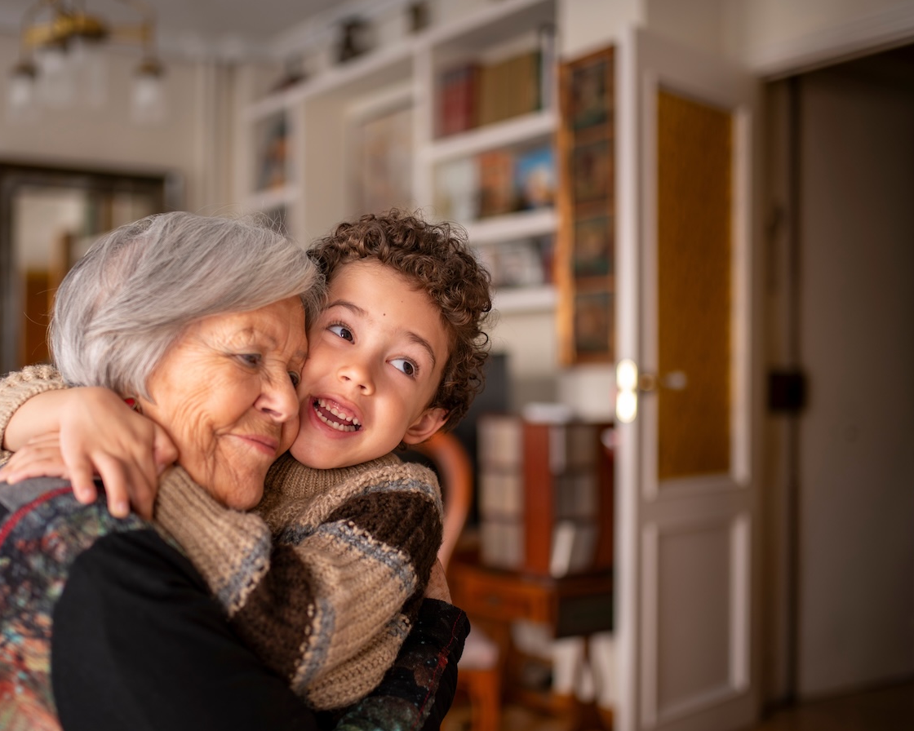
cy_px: 405
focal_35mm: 44
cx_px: 344
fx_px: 1190
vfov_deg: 34.1
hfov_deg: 41.7
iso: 400
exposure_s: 1/80
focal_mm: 35
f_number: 1.4
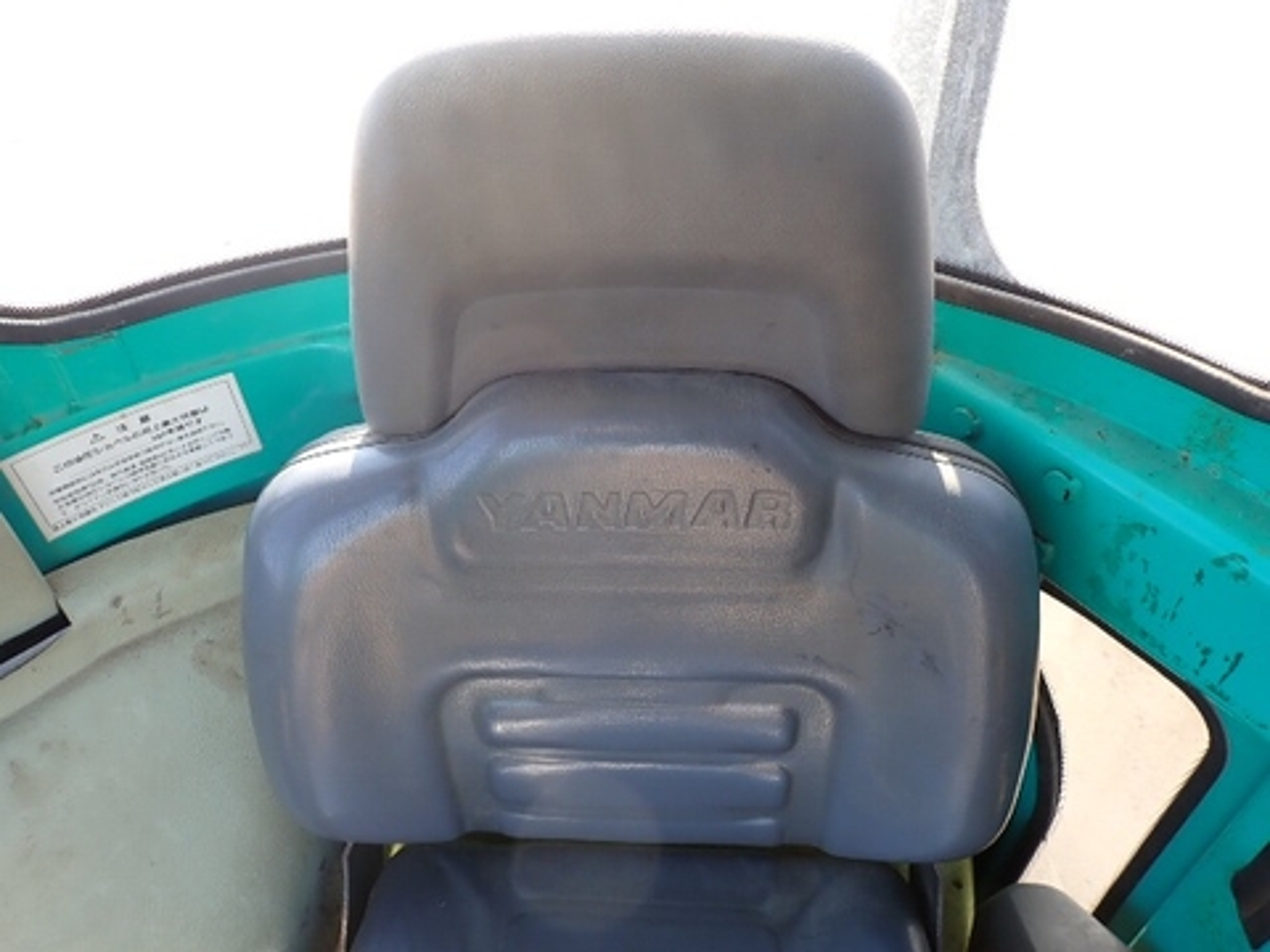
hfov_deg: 69.4
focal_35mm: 25
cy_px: 476
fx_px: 917
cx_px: 635
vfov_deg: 54.9
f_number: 2.8
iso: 100
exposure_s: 1/100
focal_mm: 4.5
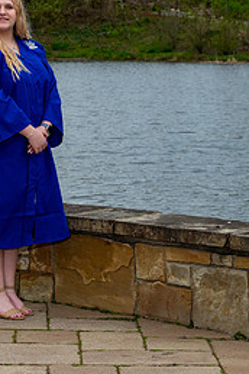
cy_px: 145
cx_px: 33
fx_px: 1359
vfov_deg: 15.6
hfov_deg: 10.4
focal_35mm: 131
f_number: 5
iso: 250
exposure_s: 1/400
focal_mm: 50
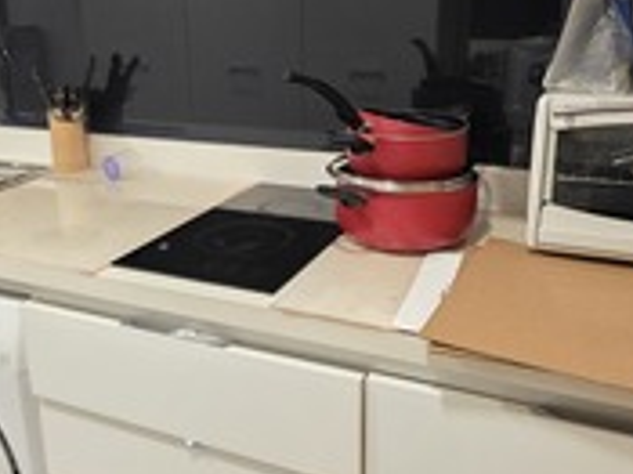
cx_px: 298
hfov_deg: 54.0
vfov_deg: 41.7
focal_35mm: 34
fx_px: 621
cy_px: 204
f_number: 1.9
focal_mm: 2.2
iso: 800
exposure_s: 1/50
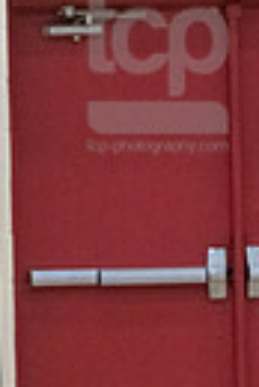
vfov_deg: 5.4
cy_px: 390
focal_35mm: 380
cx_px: -170
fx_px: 4090
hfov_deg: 3.6
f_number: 4.5
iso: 6400
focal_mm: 110
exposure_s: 1/1000
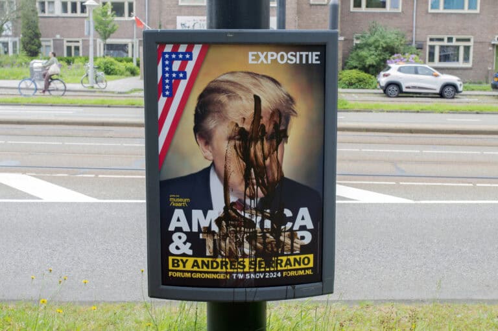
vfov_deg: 25.7
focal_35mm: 52
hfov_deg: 37.9
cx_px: 249
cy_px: 166
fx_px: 726
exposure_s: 1/60
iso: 125
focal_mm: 35
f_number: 8
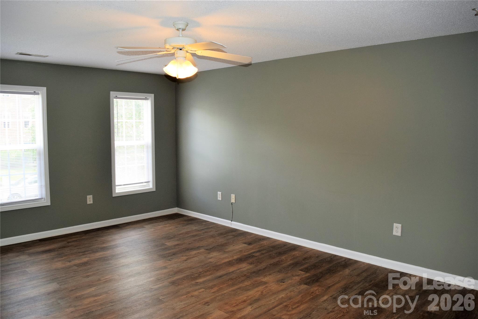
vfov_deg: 47.9
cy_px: 160
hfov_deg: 67.4
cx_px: 239
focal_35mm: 27
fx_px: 358
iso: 800
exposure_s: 1/125
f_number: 5.6
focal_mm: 18
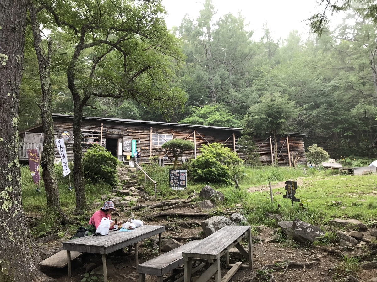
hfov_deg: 63.4
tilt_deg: +15.8
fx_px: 305
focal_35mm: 28
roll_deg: -1.0
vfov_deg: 49.7
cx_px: 188
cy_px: 141
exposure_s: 1/40
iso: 25
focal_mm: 3.99
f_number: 1.8
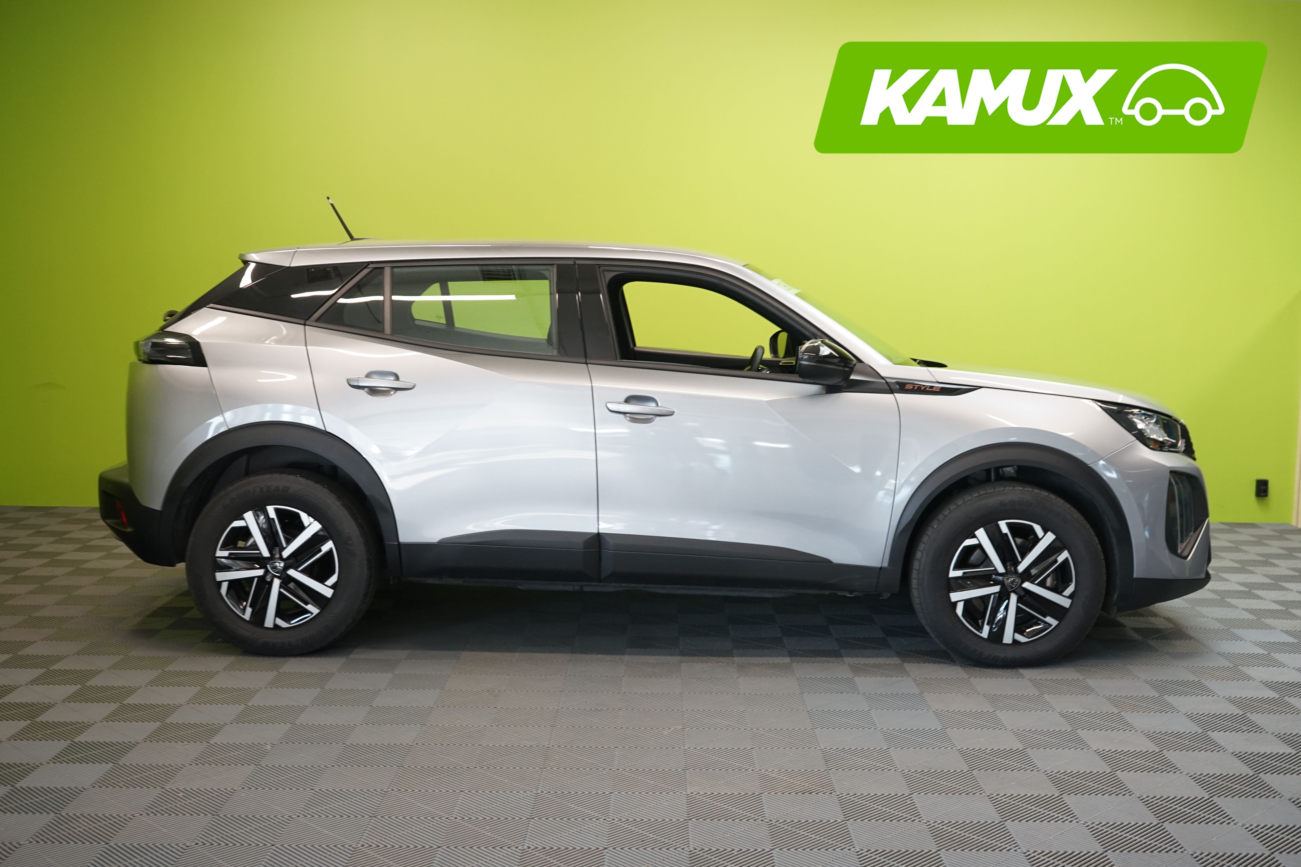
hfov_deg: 48.5
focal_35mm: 40
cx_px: 650
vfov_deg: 33.4
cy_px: 434
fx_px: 1445
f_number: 6.3
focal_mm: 40
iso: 1250
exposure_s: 1/30
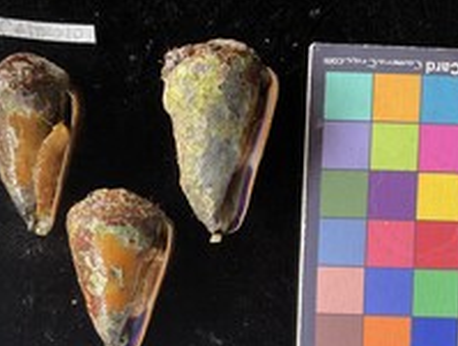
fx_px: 676
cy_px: 248
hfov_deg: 37.2
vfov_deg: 28.3
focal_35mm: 51
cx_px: 177
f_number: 1.8
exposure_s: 1/60
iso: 80
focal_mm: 3
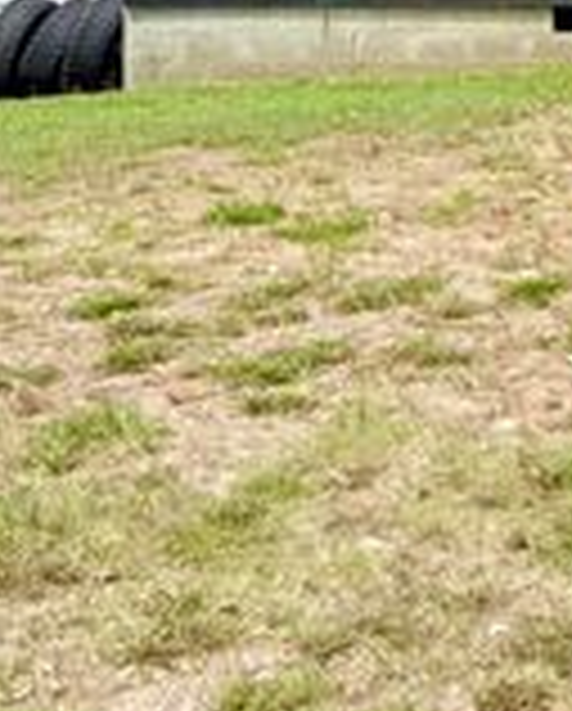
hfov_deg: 19.1
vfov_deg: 24.3
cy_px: -29
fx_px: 1561
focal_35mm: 74
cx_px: 757
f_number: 1.78
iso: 80
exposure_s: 1/3759
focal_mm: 6.76
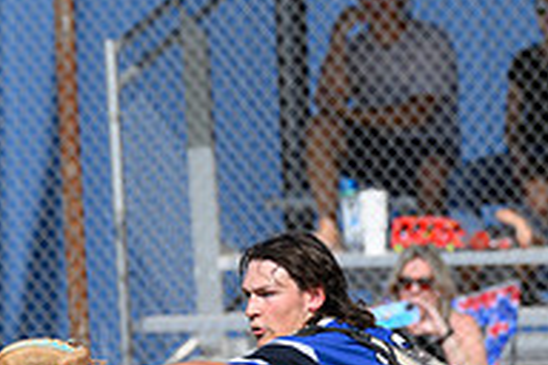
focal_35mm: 567
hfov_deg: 3.6
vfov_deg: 2.4
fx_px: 8630
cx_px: 115
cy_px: 425
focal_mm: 155
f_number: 4
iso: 140
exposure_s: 1/2000
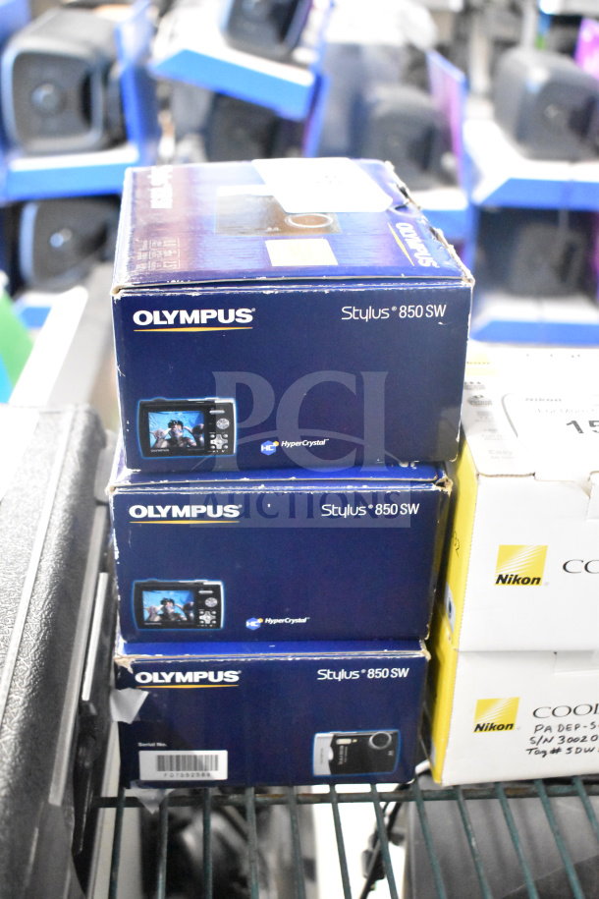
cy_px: 450
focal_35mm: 44
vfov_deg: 45.0
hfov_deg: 30.8
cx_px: 300
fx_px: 1086
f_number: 4.2
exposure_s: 1/50
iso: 14400
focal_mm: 29
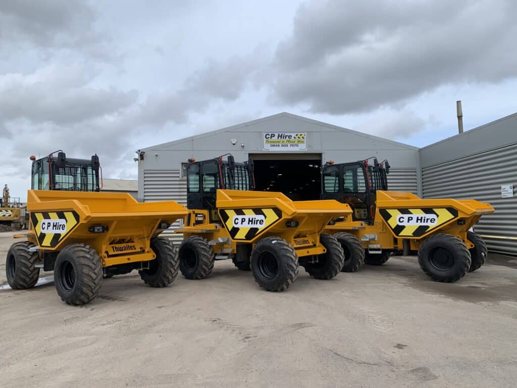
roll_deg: +0.1
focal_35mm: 26
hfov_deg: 67.3
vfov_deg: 53.1
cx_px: 258
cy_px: 194
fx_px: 388
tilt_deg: +3.6
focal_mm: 4.25
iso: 25
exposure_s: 1/2481
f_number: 1.8
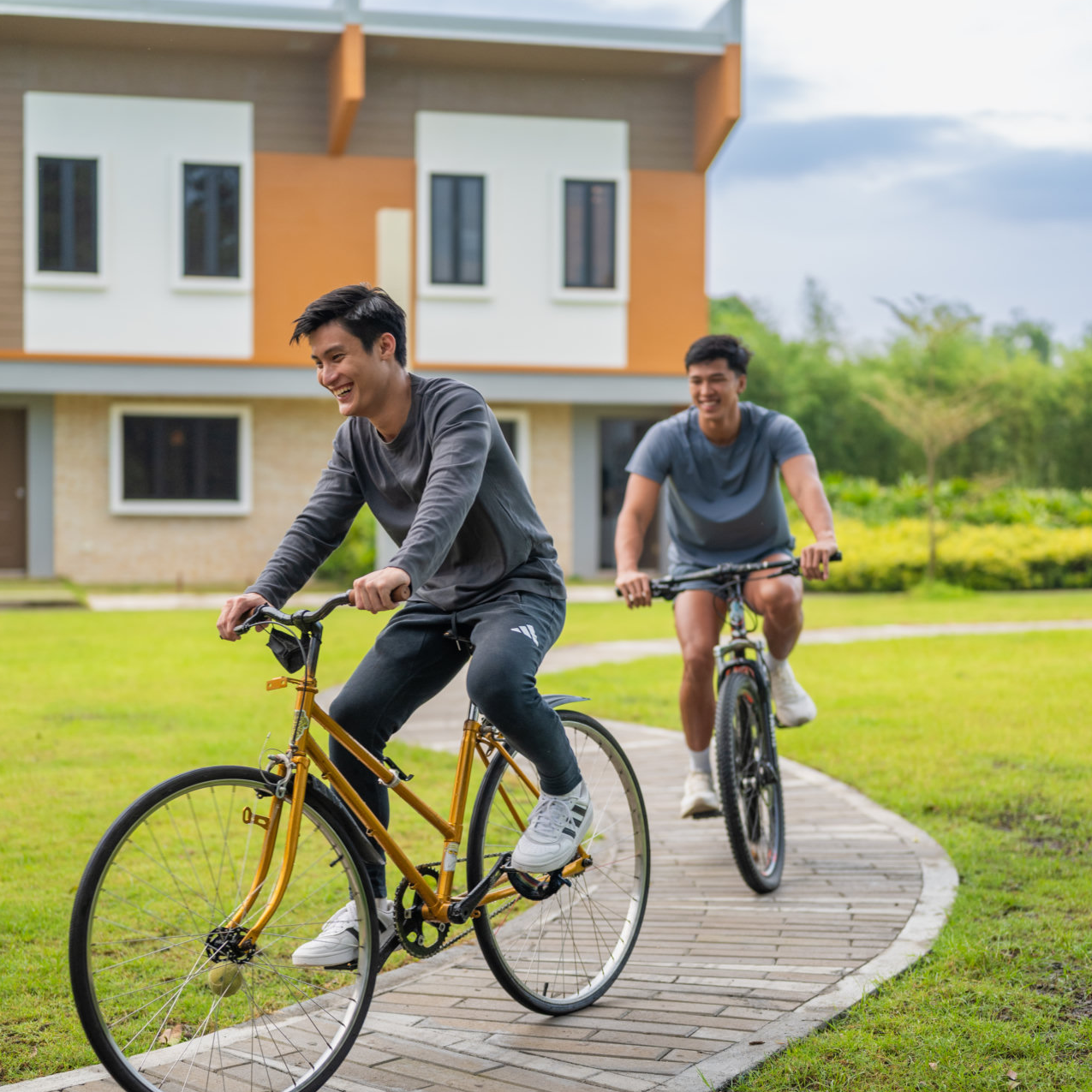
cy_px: 606
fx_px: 2284
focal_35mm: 64
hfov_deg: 26.9
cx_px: 545
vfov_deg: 26.9
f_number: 1.8
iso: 250
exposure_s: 1/500
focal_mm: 50
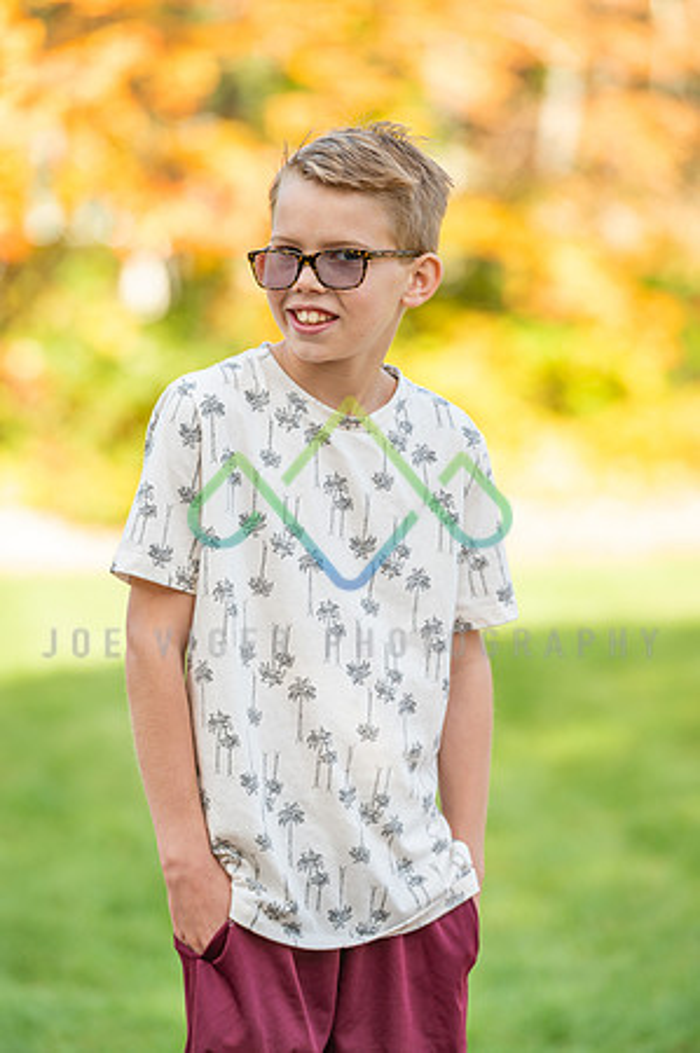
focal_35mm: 200
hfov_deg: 6.9
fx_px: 5846
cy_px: 526
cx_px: 350
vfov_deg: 10.3
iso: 100
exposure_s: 1/100
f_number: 5
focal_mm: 200
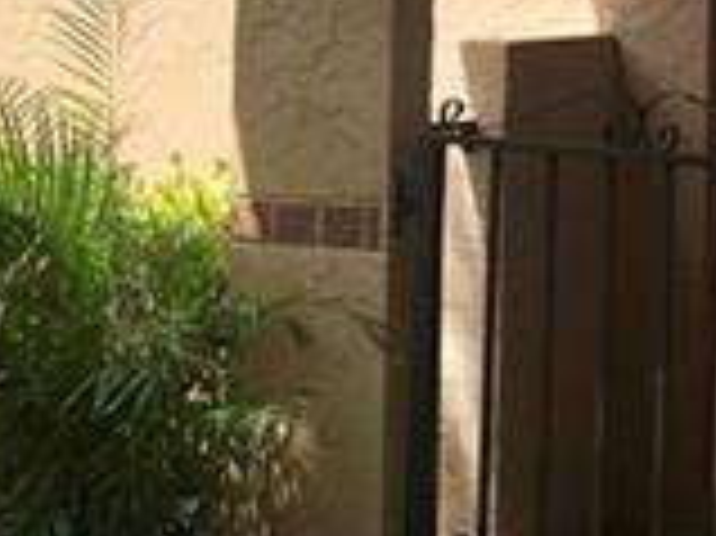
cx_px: 594
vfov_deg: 10.3
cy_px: -194
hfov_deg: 13.9
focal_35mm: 141
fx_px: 2914
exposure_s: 1/738
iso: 20
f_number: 1.8
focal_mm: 3.99
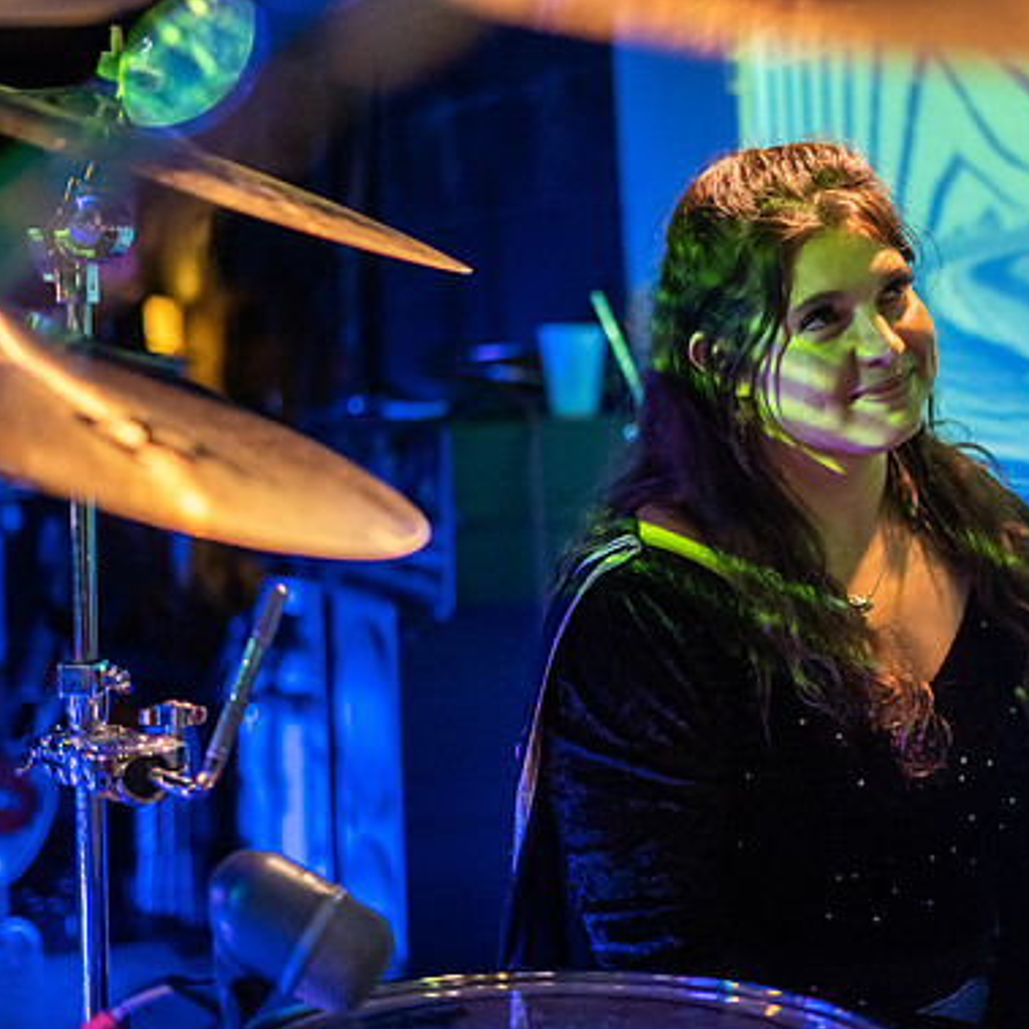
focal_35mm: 65
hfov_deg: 26.4
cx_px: 679
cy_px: 512
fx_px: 2186
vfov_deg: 26.5
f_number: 1.8
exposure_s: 1/320
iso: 3200
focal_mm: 50
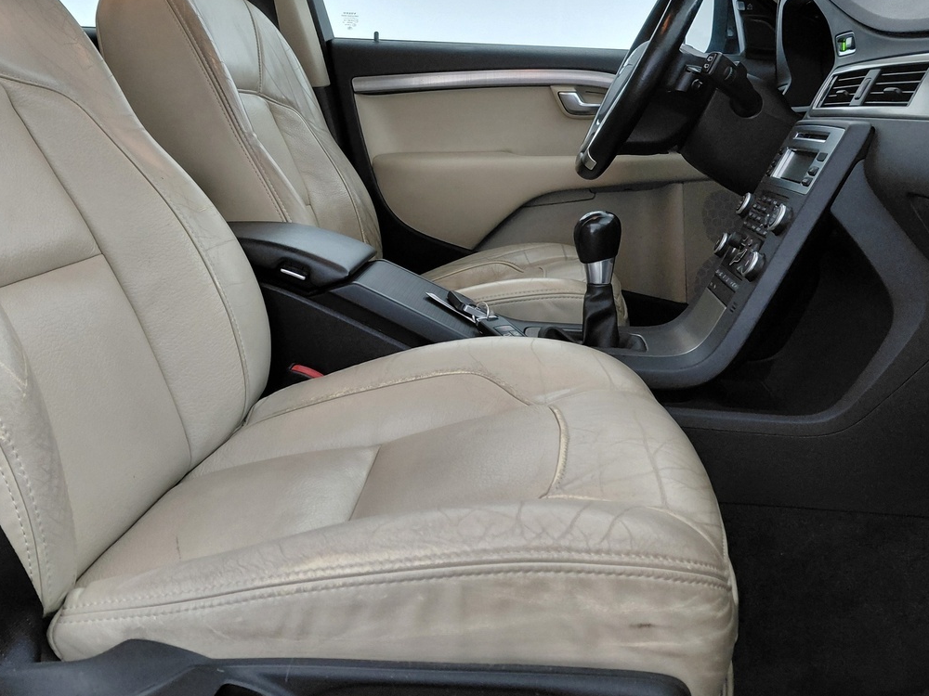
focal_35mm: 36
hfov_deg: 51.0
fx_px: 966
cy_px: 224
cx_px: 375
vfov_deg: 39.1
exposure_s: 1/50.1
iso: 250
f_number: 1.8
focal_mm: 4.69
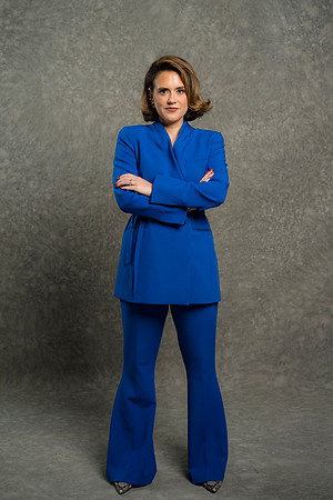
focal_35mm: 55
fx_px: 763
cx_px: 166
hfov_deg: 24.6
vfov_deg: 36.2
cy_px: 250
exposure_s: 1/160
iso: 125
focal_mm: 55
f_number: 4
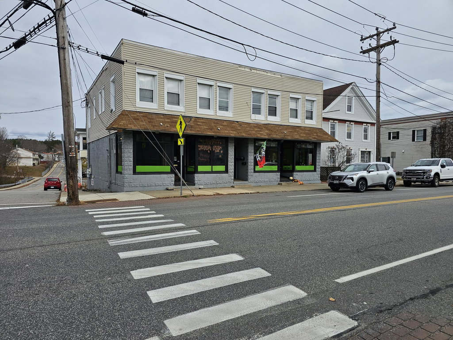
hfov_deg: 73.9
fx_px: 301
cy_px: 170
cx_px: 226
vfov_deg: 58.9
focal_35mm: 23
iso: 20
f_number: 1.7
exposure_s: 1/1027
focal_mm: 6.3
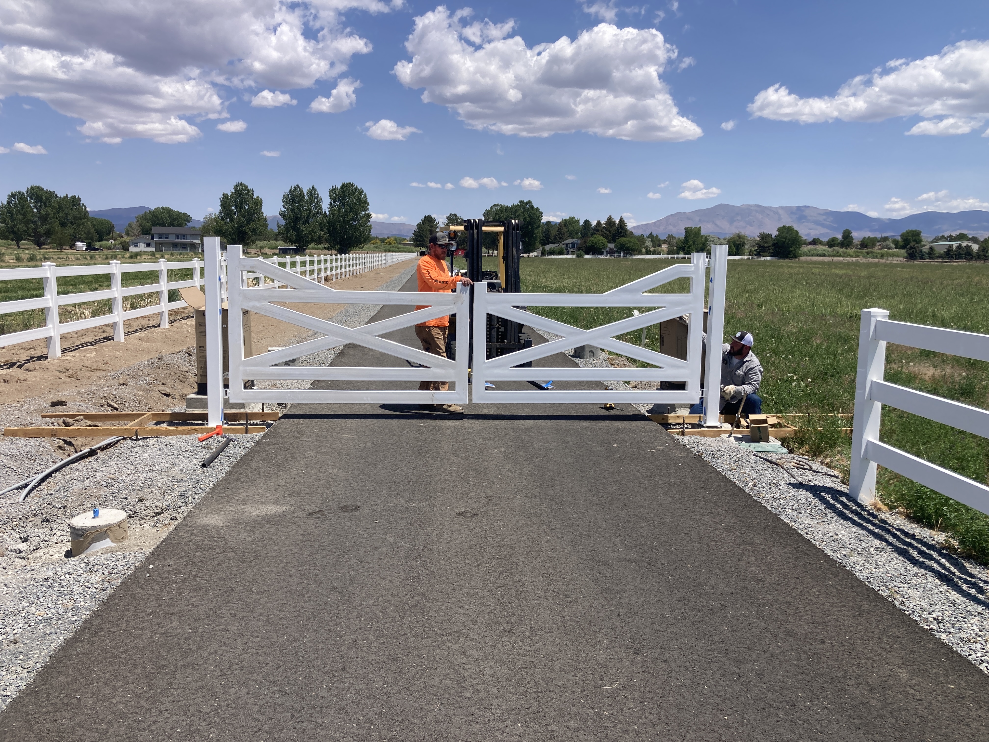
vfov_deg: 49.7
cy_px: 371
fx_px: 800
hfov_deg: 63.4
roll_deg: -0.1
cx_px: 494
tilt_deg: -5.7
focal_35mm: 28
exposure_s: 1/2857
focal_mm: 3.99
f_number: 1.8
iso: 25
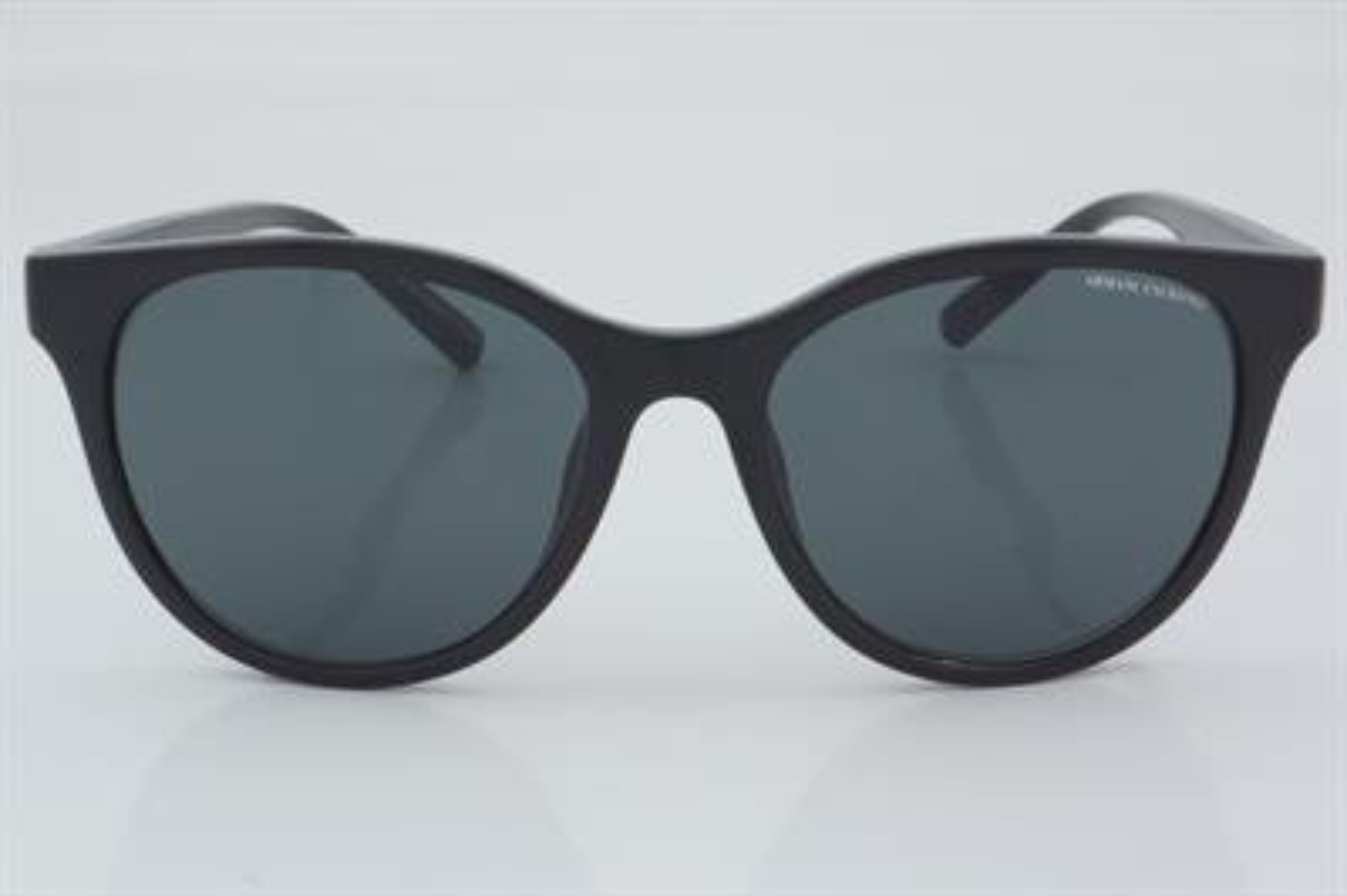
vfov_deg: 16.5
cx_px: 674
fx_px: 3084
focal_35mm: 82
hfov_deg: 24.6
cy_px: 448
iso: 100
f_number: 32
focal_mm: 55
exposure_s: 1/4
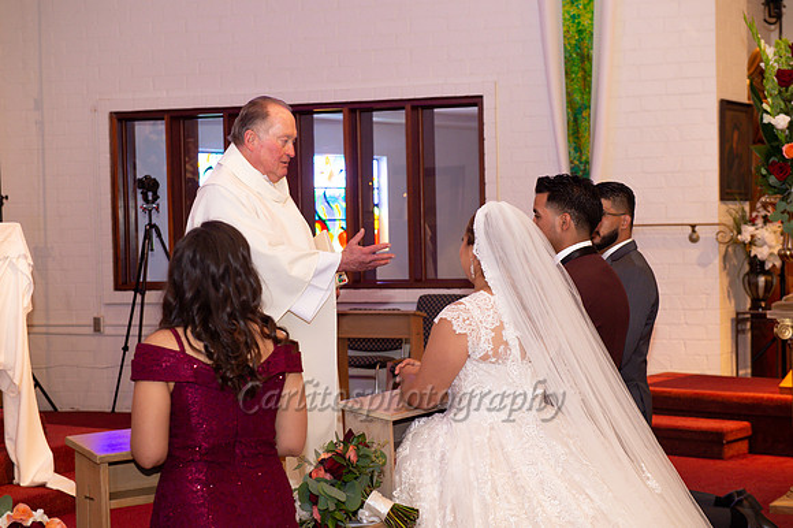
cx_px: 396
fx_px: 1541
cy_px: 264
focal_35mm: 70
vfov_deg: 19.4
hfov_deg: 28.9
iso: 1250
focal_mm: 70
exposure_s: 1/60
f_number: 5
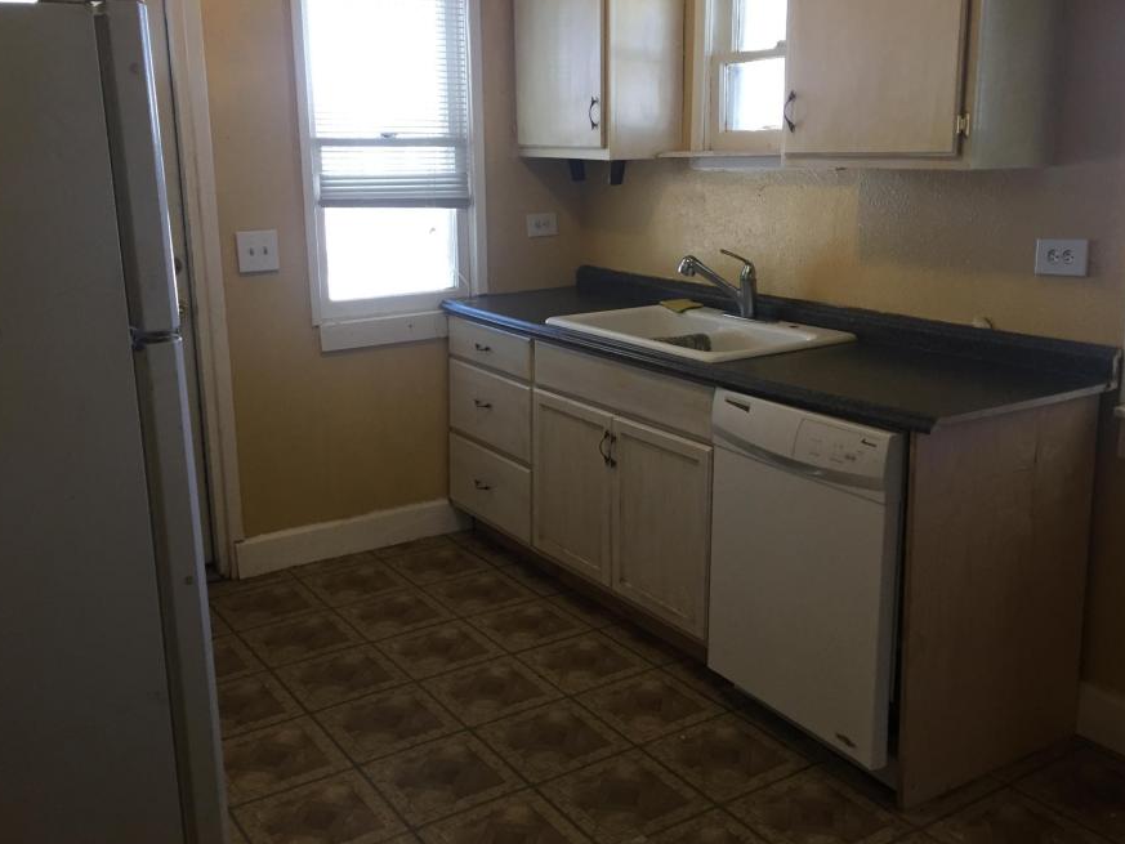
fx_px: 1105
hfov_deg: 53.9
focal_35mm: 34
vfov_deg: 41.7
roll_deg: -0.6
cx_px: 580
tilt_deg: -13.1
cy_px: 370
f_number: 2.2
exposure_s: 1/30
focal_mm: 4.15
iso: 50
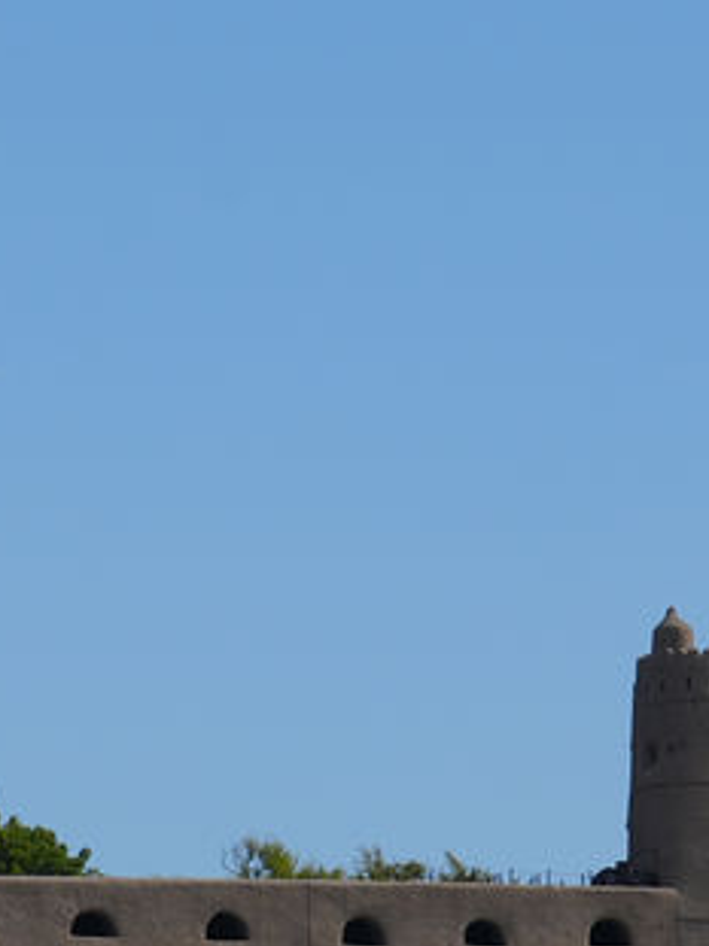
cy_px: 598
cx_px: -67
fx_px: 10275
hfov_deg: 3.9
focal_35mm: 376
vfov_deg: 5.3
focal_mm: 76
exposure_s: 1/250
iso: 100
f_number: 10
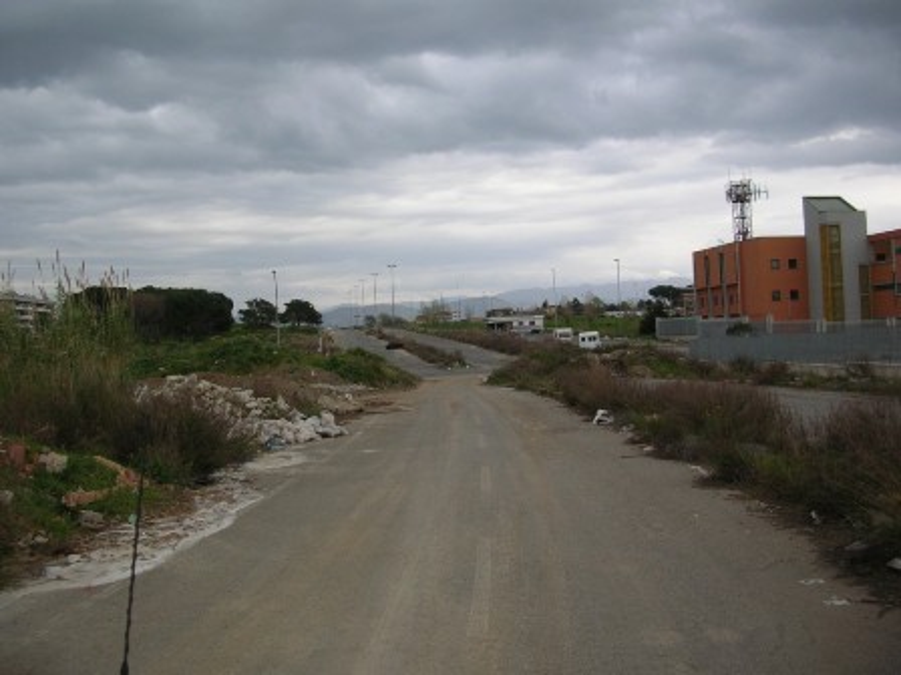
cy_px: 338
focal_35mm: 35
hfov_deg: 52.6
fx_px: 911
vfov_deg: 40.7
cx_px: 450
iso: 50
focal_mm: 5.8
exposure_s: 1/383
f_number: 2.8
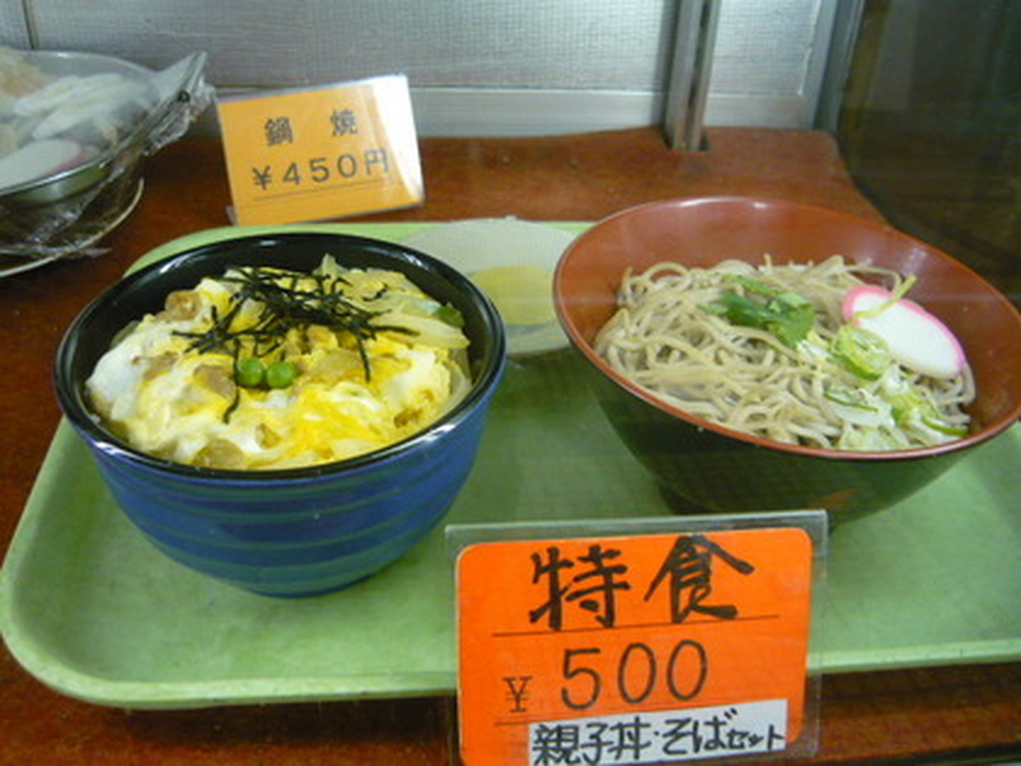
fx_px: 973
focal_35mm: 33
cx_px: 510
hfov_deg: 55.4
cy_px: 383
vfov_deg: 42.9
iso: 400
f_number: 2.8
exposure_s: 1/30
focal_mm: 5.5
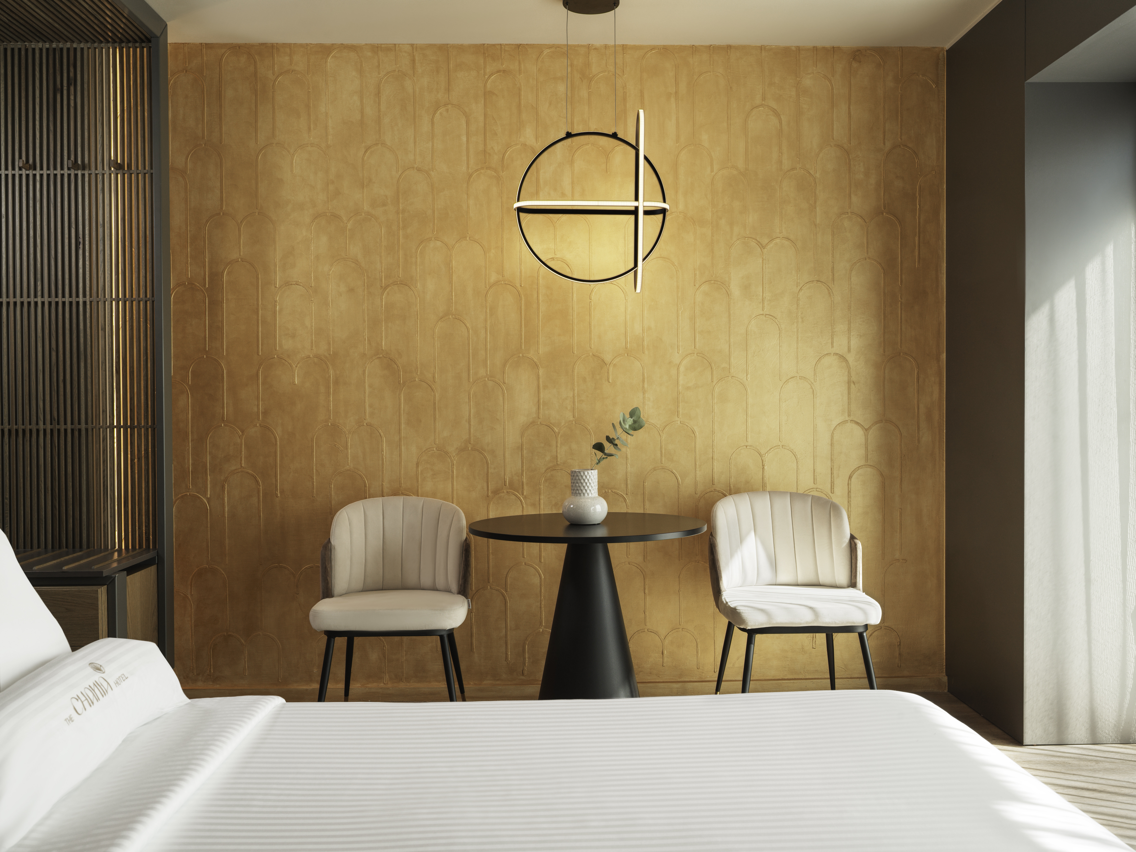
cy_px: 426
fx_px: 1017
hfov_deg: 58.4
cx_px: 568
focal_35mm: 31
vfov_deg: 45.4
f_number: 11
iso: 200
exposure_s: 1/30
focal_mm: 40
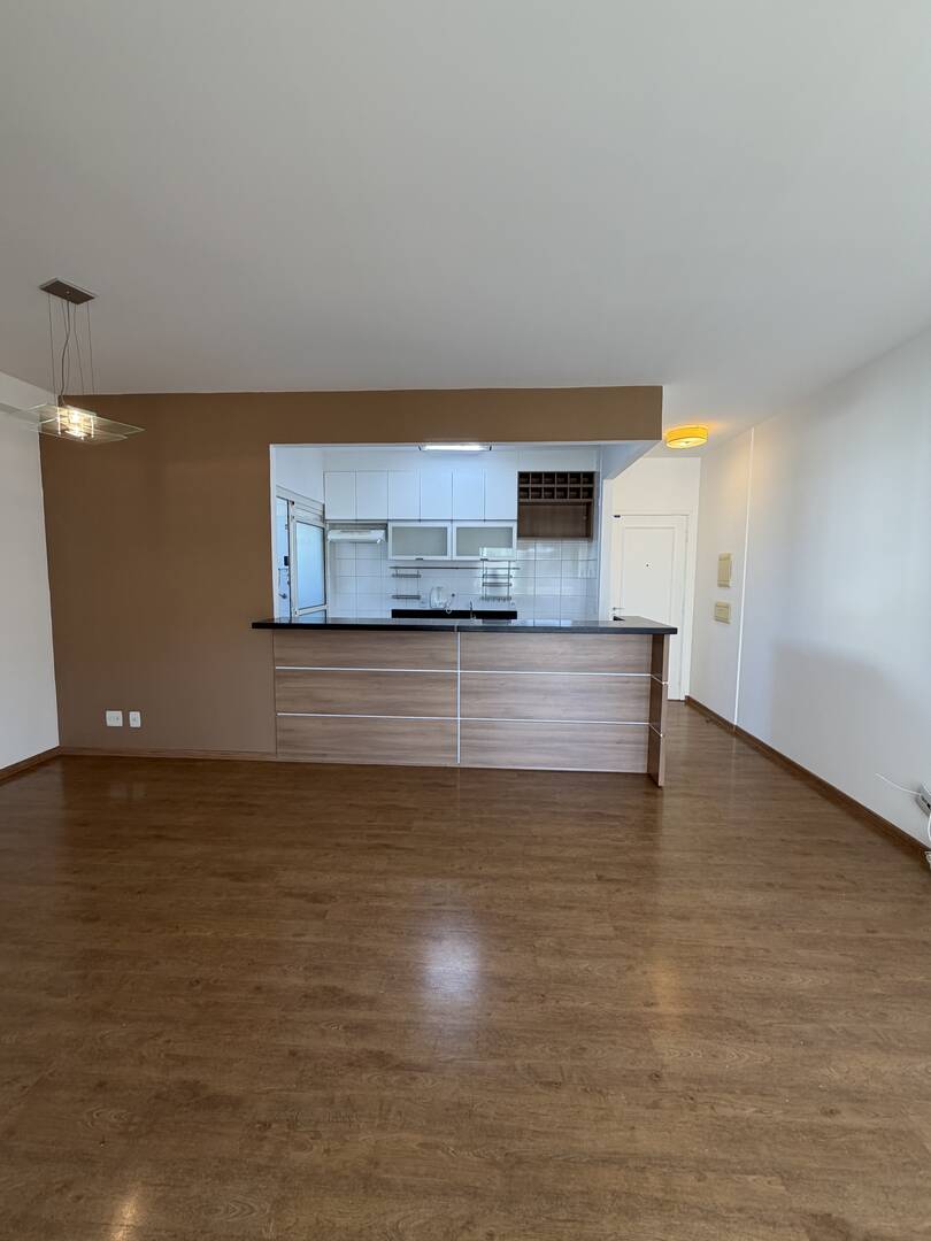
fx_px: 502
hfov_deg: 85.7
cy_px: 620
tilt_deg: -3.6
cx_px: 466
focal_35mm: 14
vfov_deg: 102.1
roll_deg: +0.2
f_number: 2.2
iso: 125
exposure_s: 1/120
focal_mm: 2.22
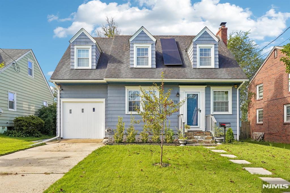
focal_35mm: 24
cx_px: 145
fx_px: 193
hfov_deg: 73.8
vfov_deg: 53.1
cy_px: 96
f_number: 8
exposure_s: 1/1250
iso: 500
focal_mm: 24
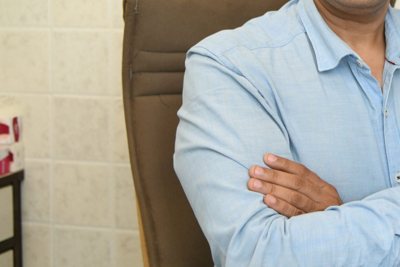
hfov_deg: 25.0
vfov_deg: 17.3
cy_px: 38
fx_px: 867
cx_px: 384
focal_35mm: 78
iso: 640
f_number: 4
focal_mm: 38
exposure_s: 1/100
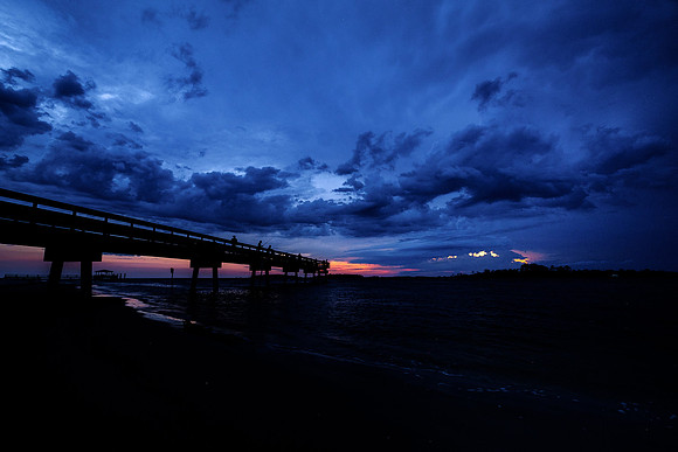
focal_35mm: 16
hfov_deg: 97.2
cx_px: 358
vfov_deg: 74.3
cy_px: 239
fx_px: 298
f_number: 8
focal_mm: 10
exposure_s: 1/9
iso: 500
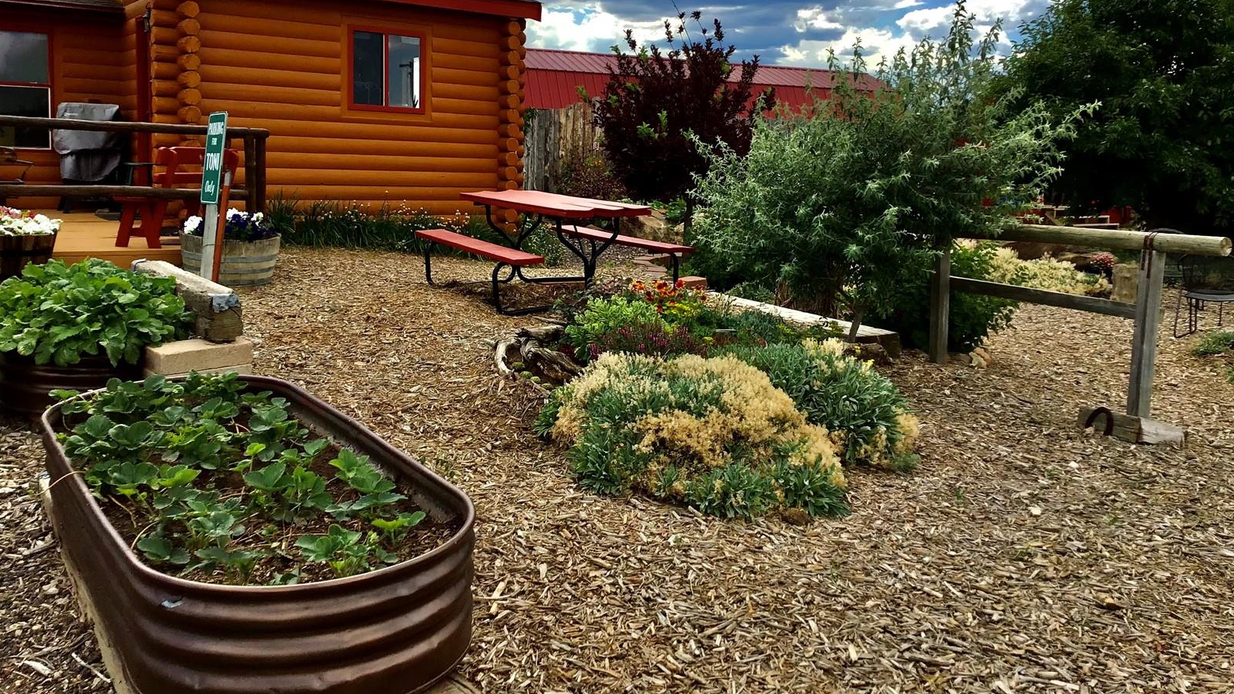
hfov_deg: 58.0
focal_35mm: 34
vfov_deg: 34.4
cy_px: 252
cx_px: 619
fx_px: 1113
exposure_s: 1/840
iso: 25
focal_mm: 3.3
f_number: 2.4
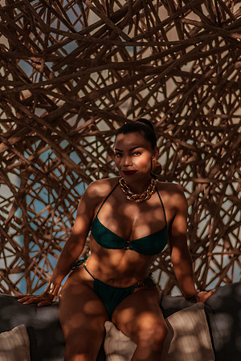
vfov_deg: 34.5
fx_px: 582
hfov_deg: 23.4
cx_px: 120
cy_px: 180
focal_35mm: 58
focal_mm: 58
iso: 125
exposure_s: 1/5000
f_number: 1.4
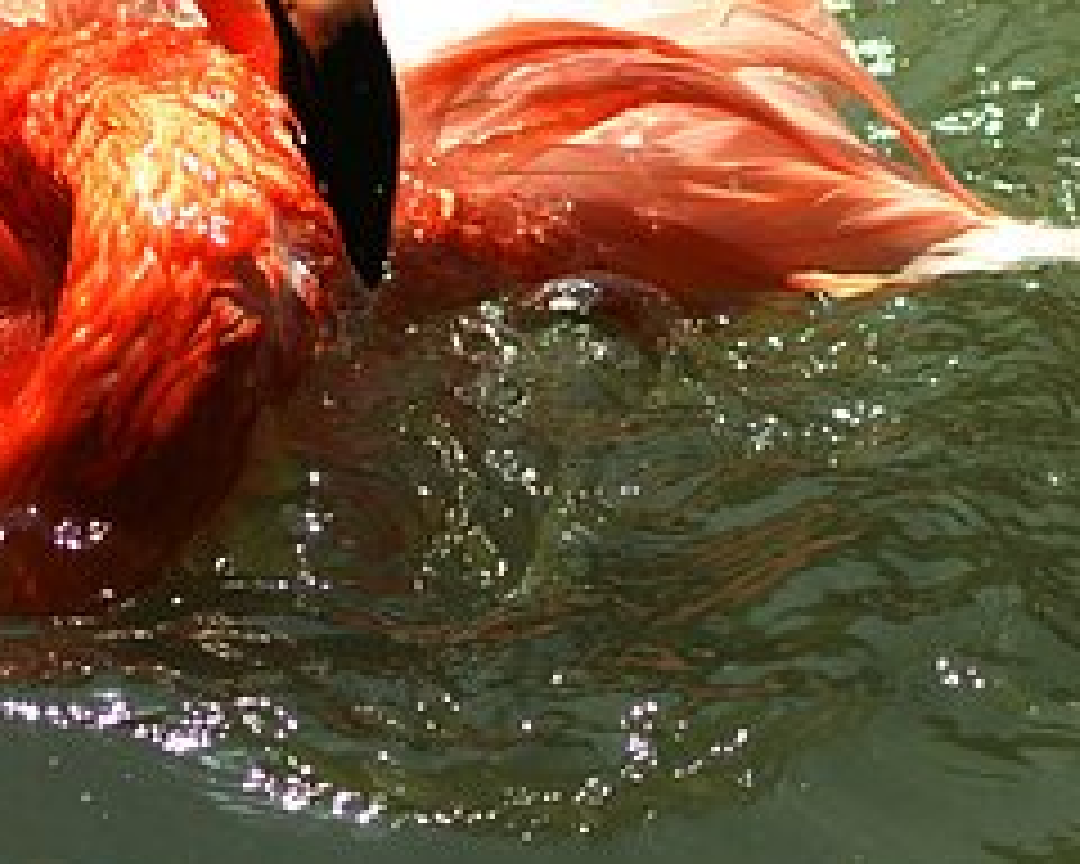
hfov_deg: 6.4
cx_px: 117
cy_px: 182
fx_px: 9589
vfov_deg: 5.2
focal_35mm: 300
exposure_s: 1/500
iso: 100
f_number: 5
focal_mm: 100
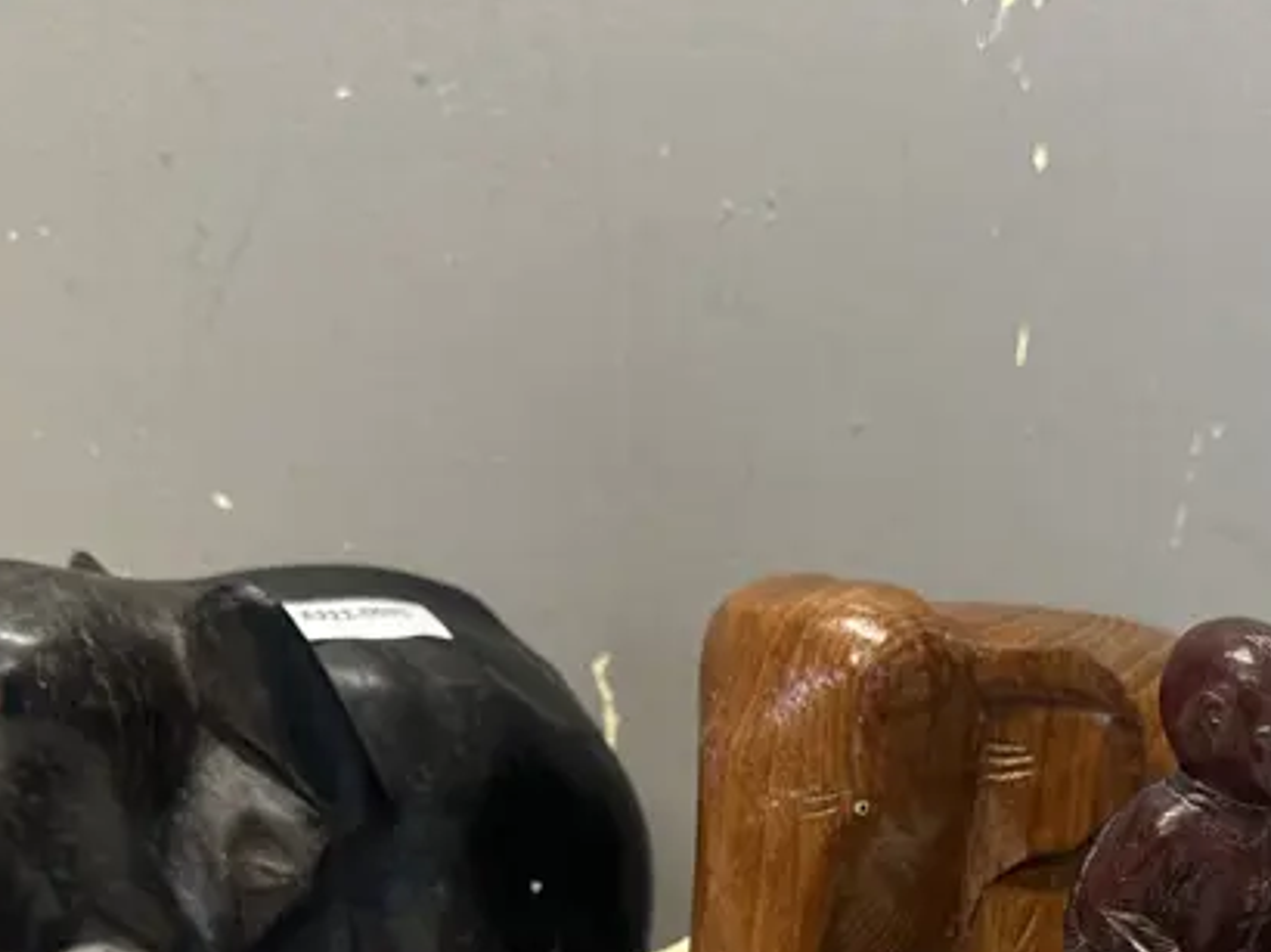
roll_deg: -1.9
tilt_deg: -22.5
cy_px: 1185
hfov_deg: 31.4
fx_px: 2202
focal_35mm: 60
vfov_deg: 22.2
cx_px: 1014
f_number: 1.78
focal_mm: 6.86
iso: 125
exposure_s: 1/100
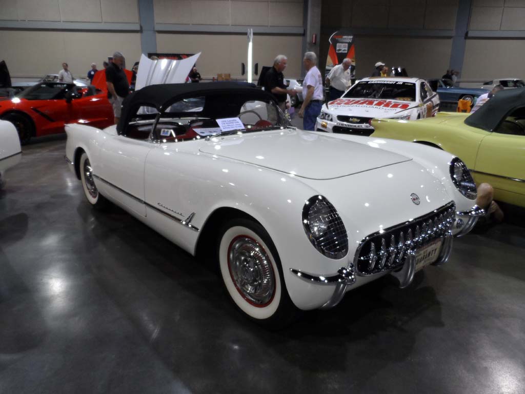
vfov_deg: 56.8
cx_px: 262
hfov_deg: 71.6
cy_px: 197
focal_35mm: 24
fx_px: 364
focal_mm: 4
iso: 200
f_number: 3.2
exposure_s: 1/30
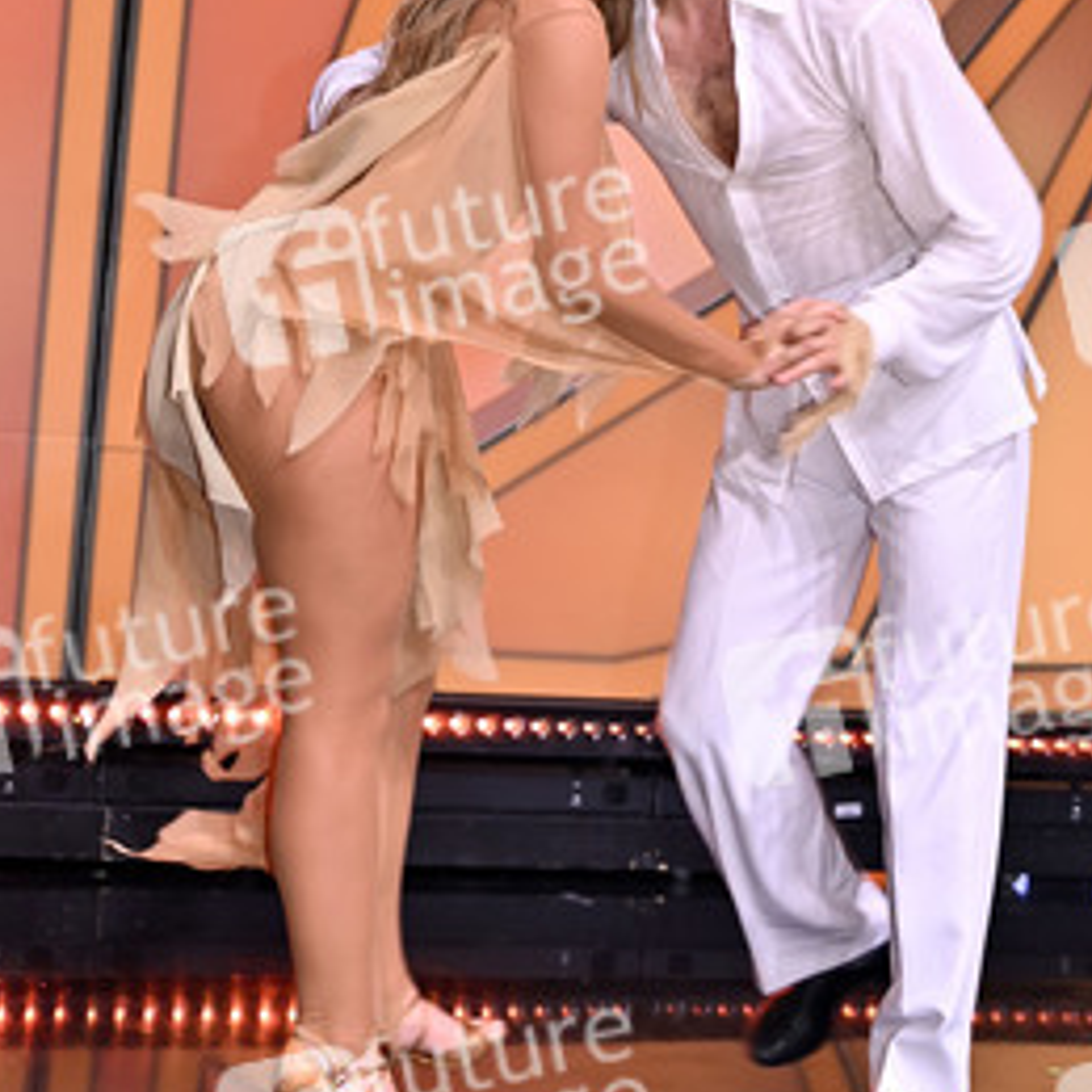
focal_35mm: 64
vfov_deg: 26.9
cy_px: 479
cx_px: 554
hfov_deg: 26.9
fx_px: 2284
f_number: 4.5
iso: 1000
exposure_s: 1/200
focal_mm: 49
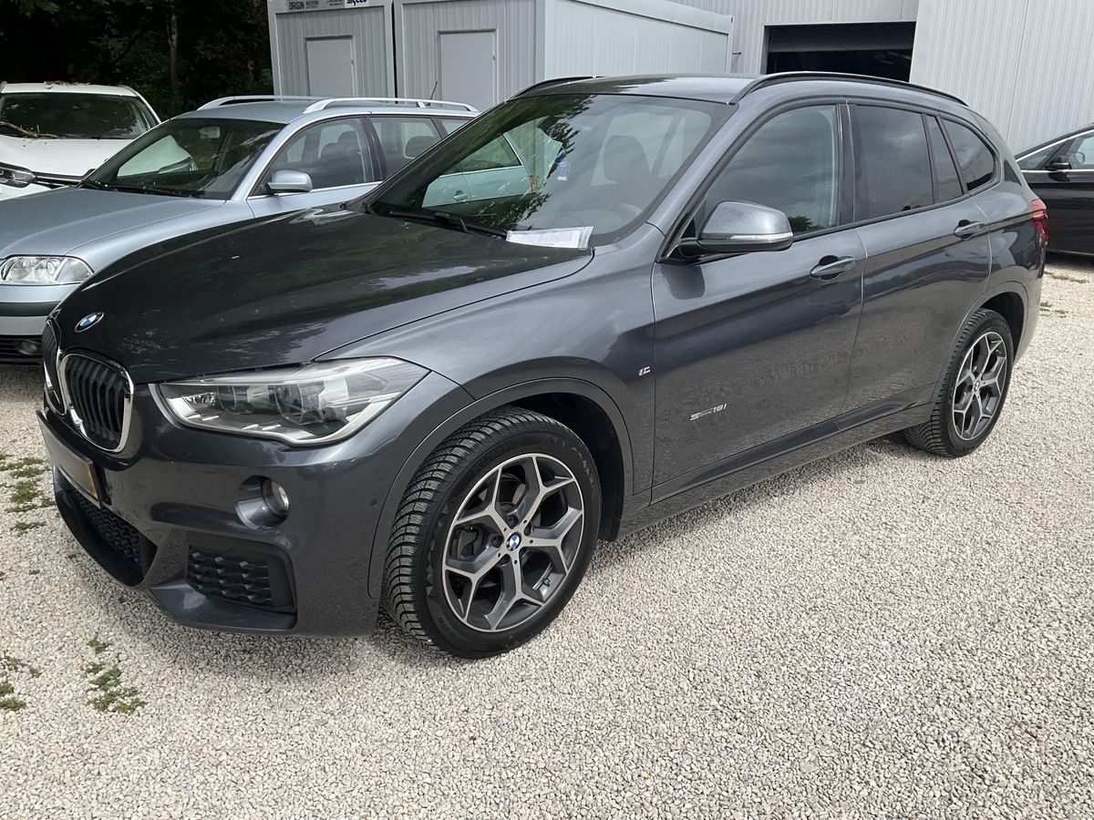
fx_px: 917
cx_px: 547
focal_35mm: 29
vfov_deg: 48.2
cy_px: 410
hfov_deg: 61.7
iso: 25
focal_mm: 3
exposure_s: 1/1534
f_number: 1.8
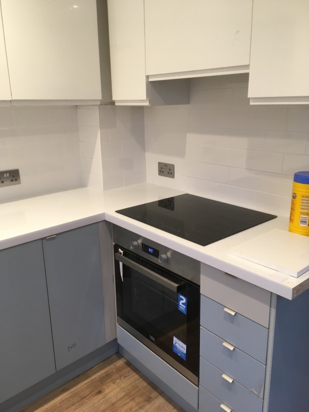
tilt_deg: -15.2
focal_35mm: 29
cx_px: 154
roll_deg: +1.6
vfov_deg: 61.7
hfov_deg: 48.2
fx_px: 345
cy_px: 206
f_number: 2.2
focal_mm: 4.15
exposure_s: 1/33
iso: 125
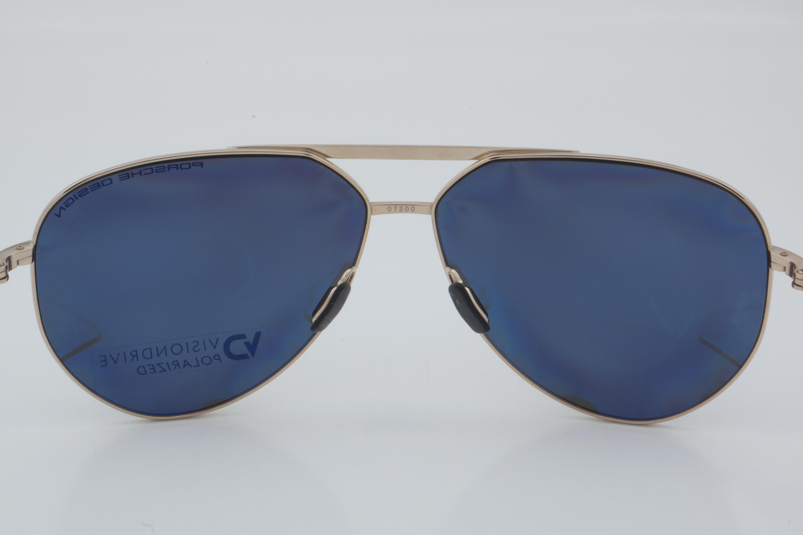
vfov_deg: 20.2
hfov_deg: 29.9
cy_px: 268
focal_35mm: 68
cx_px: 402
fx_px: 1506
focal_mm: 45
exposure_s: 1/3
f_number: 32
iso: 100
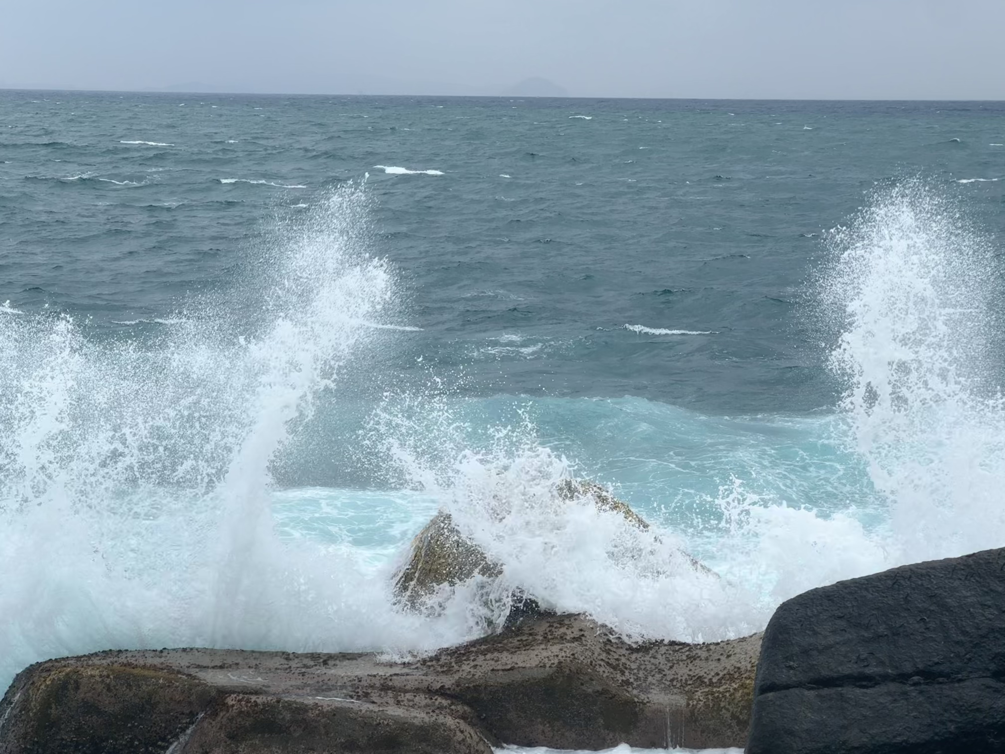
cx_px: 502
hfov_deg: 25.3
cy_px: 377
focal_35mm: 77
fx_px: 2236
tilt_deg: -5.9
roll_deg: -0.5
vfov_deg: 19.1
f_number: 2.8
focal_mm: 9
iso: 25
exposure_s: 1/536
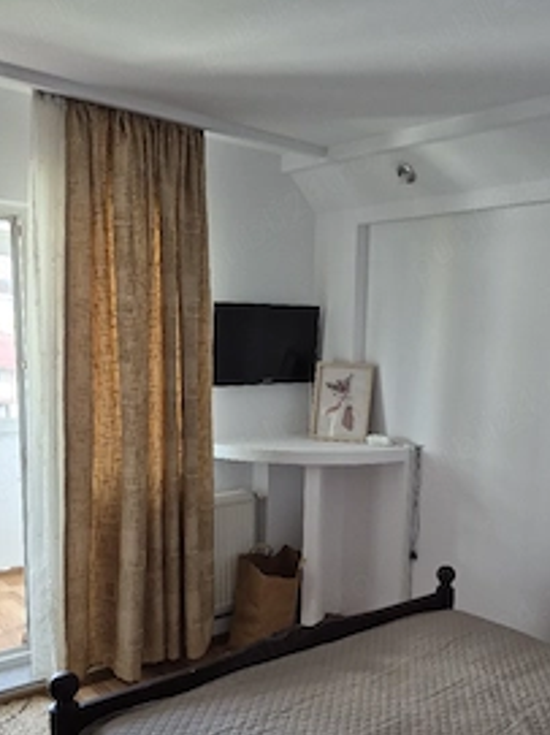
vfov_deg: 53.4
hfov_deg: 41.5
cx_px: 339
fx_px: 721
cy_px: 458
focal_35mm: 34
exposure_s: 1/100
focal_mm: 5.4
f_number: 1.8
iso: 160
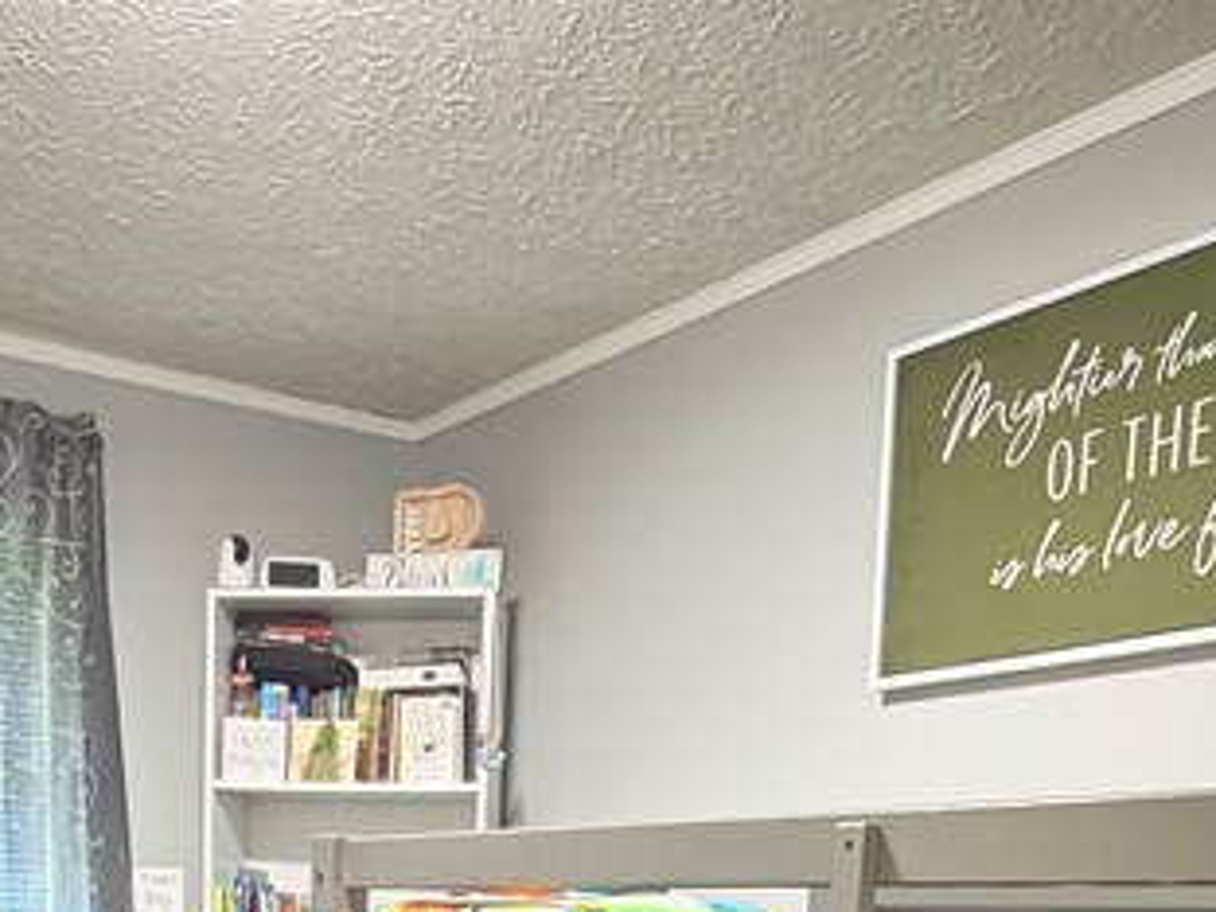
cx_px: 425
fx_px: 1616
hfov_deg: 40.8
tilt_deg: -9.5
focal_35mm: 46
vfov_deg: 26.7
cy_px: 1185
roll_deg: -1.4
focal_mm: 2.22
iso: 1600
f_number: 2.2
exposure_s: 1/10
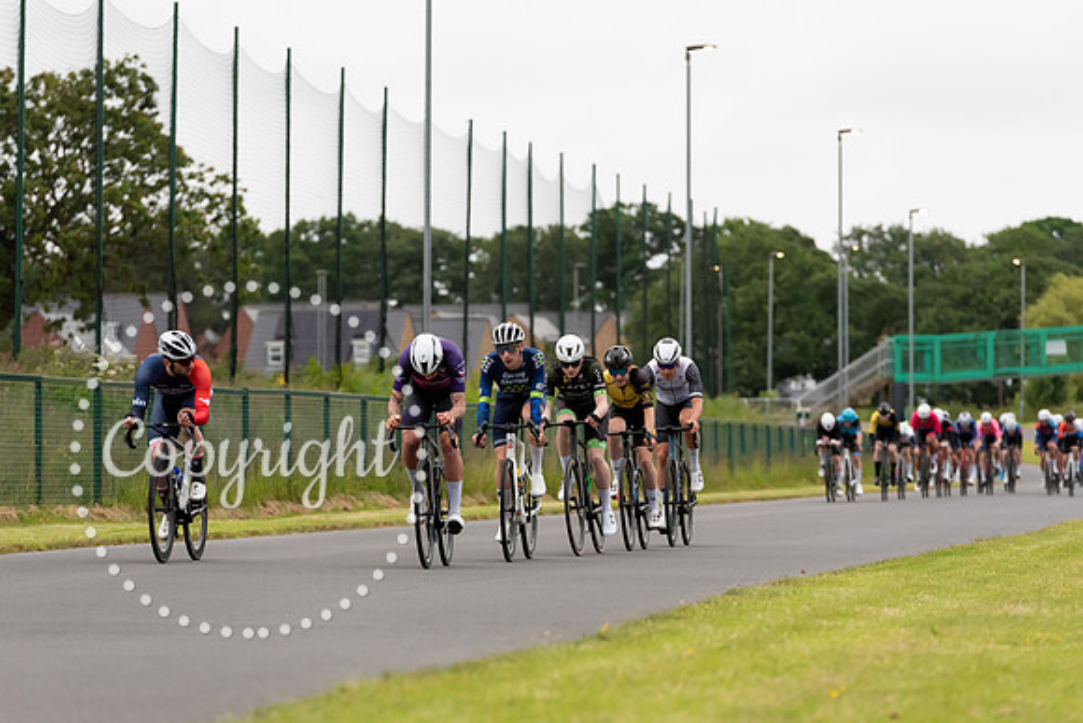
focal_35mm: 190
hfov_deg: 10.8
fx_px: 5717
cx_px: 542
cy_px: 362
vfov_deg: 7.2
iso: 3200
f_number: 5
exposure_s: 1/800
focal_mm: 190
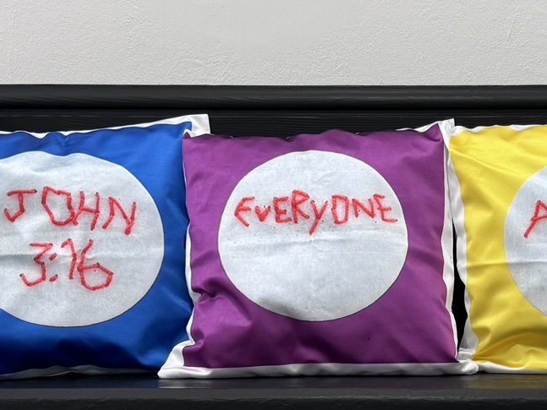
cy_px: 373
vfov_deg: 19.0
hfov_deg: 25.0
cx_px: 479
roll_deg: +0.0
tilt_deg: -8.9
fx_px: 1201
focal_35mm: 76
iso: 125
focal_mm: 6.76
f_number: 1.78
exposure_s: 1/50
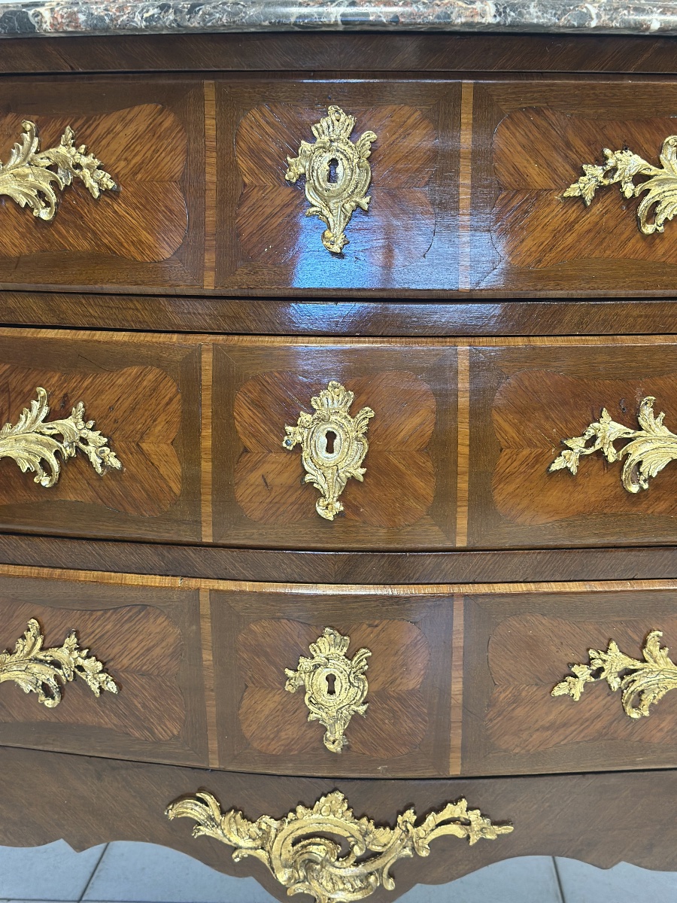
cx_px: 338
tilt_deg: -9.5
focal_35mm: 48
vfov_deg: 39.7
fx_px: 1252
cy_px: 452
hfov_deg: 30.3
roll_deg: -0.4
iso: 250
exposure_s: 1/50
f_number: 1.78
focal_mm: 6.86
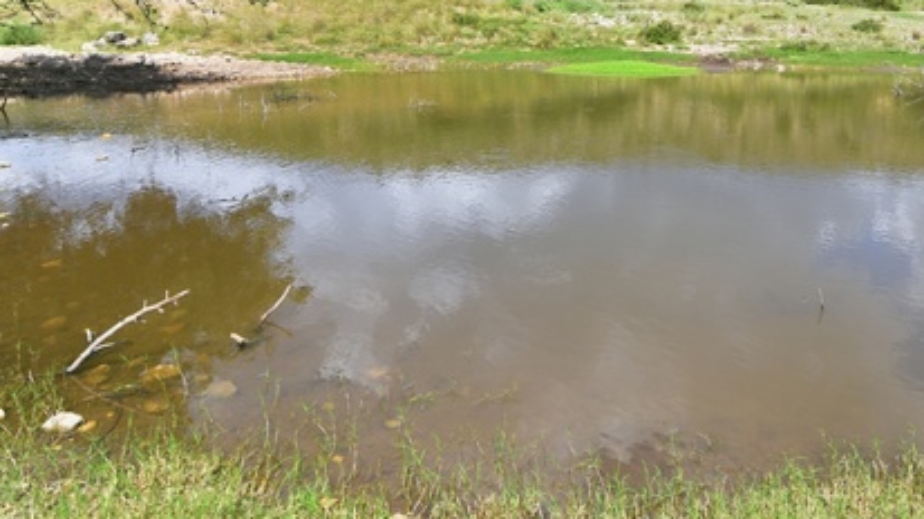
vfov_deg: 39.7
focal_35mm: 27
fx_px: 657
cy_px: 44
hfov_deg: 68.9
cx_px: 588
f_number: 10
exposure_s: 1/160
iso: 100
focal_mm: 11
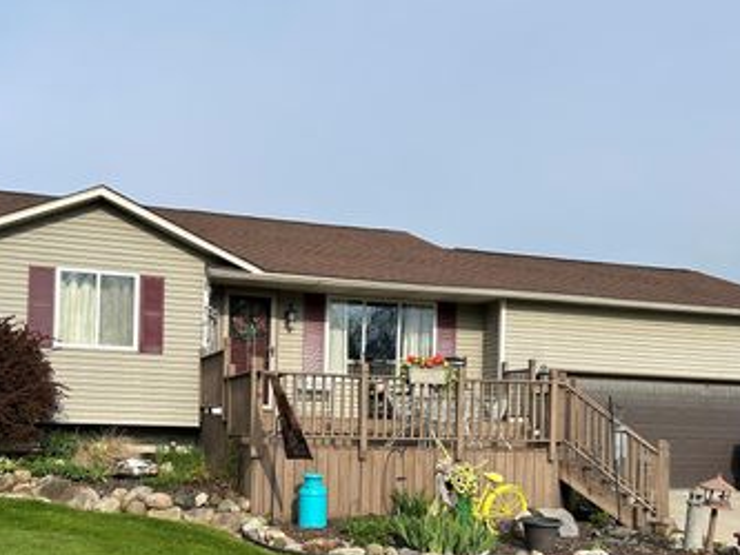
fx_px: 834
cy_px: 394
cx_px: 287
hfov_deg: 47.5
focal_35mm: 39
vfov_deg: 36.2
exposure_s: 1/3571
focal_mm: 5.7
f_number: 1.5
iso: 50
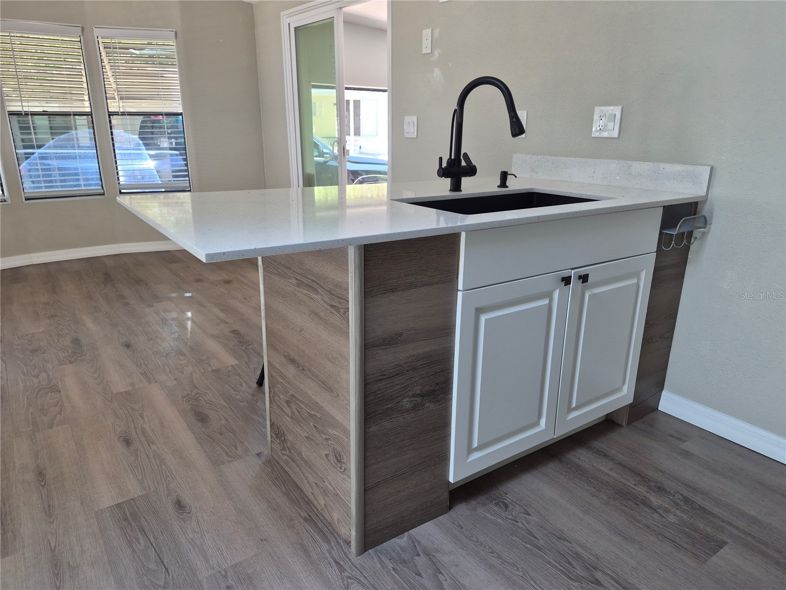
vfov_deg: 58.9
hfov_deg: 73.9
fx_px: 522
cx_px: 393
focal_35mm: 23
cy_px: 295
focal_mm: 5.4
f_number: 1.8
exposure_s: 1/180
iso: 200
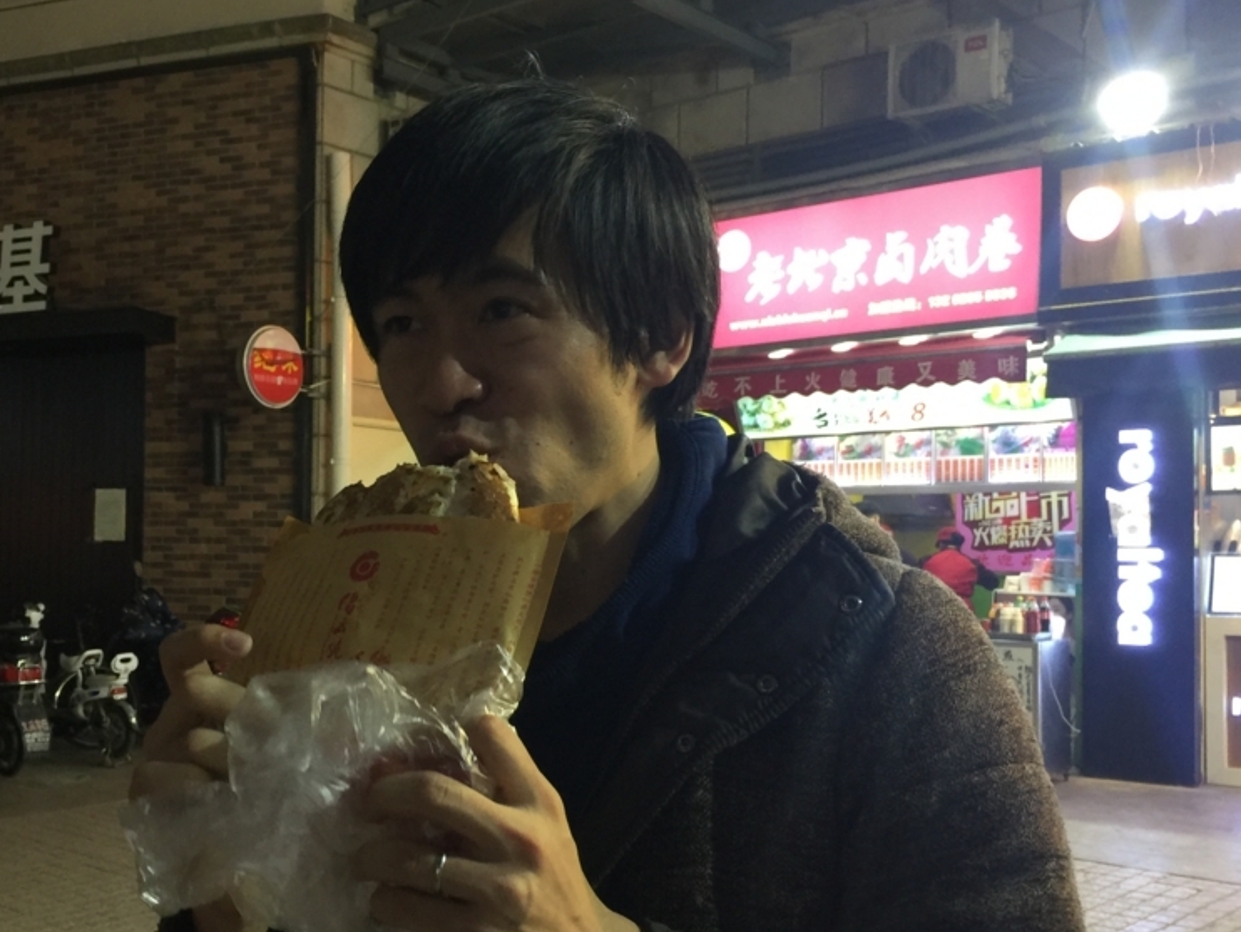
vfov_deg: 35.9
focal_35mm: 40
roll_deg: -1.0
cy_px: 537
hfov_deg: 46.5
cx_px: 483
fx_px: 1434
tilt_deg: +1.7
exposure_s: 1/17
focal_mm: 4.15
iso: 64
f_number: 2.2
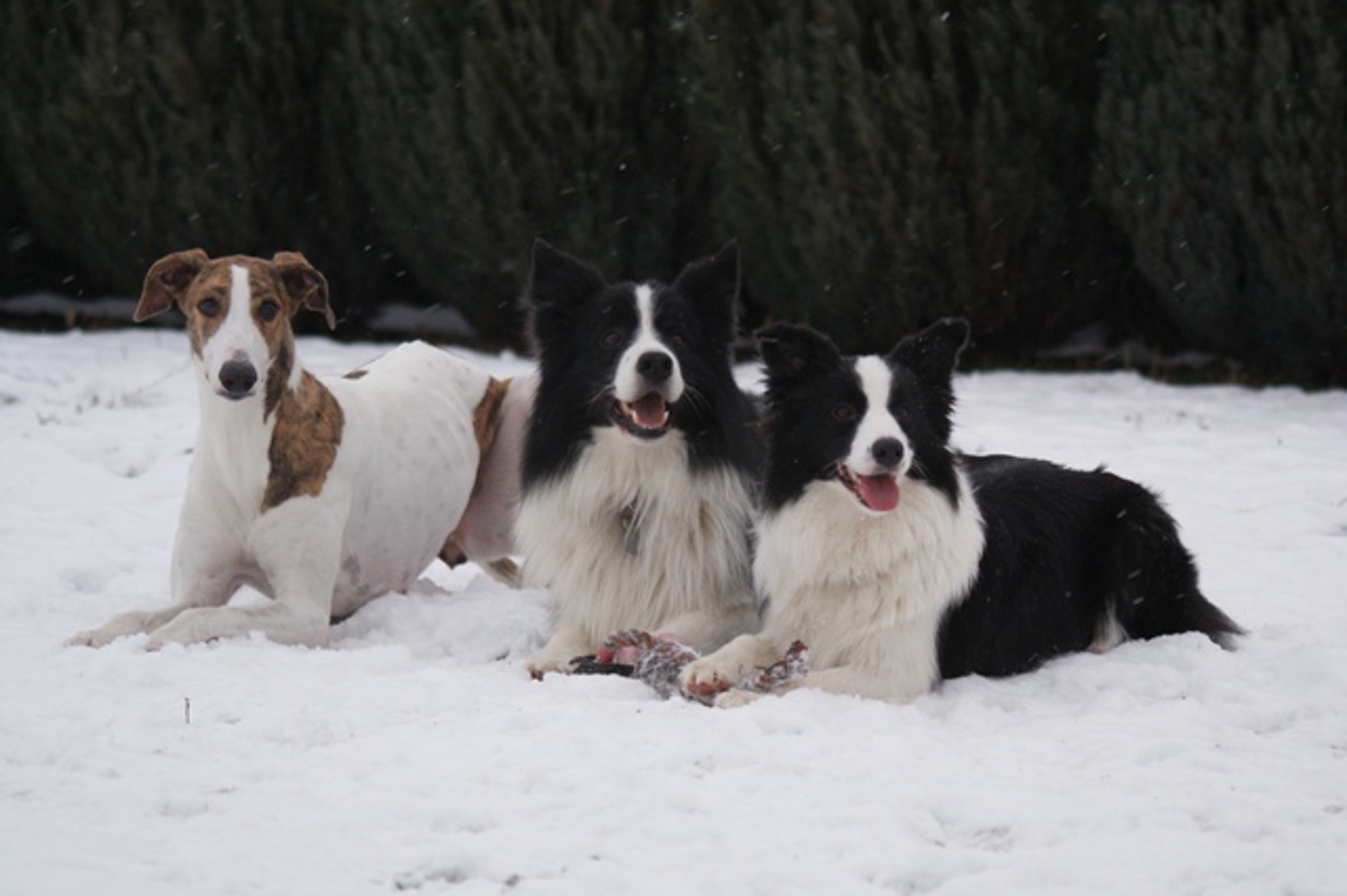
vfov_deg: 10.1
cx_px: 674
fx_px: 5048
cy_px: 448
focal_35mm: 135
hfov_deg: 15.2
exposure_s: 1/200
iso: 400
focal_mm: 90
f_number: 4
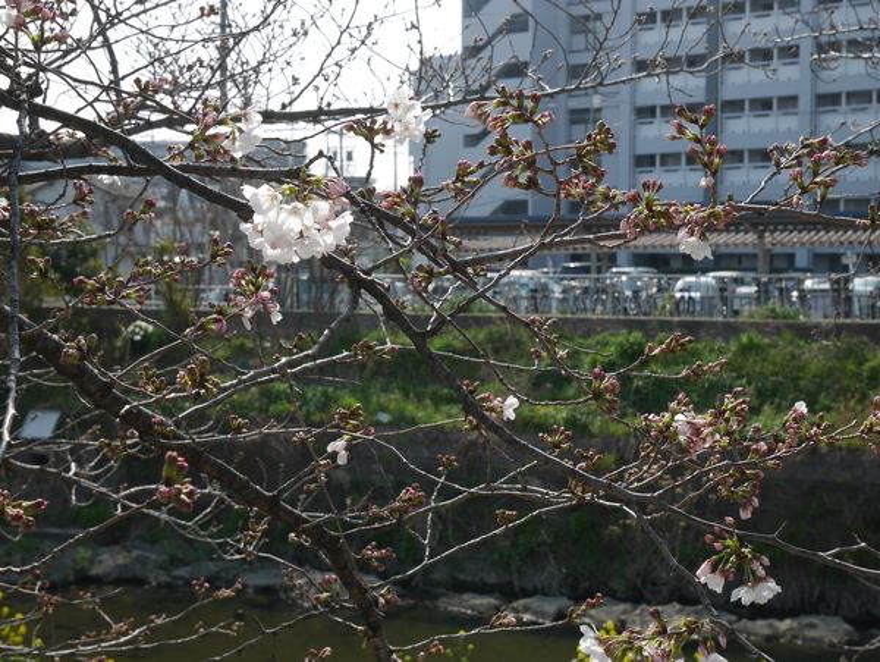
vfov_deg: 23.0
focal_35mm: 64
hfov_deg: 30.2
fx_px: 1628
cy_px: 331
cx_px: 440
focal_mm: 32
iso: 200
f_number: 8
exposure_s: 1/320
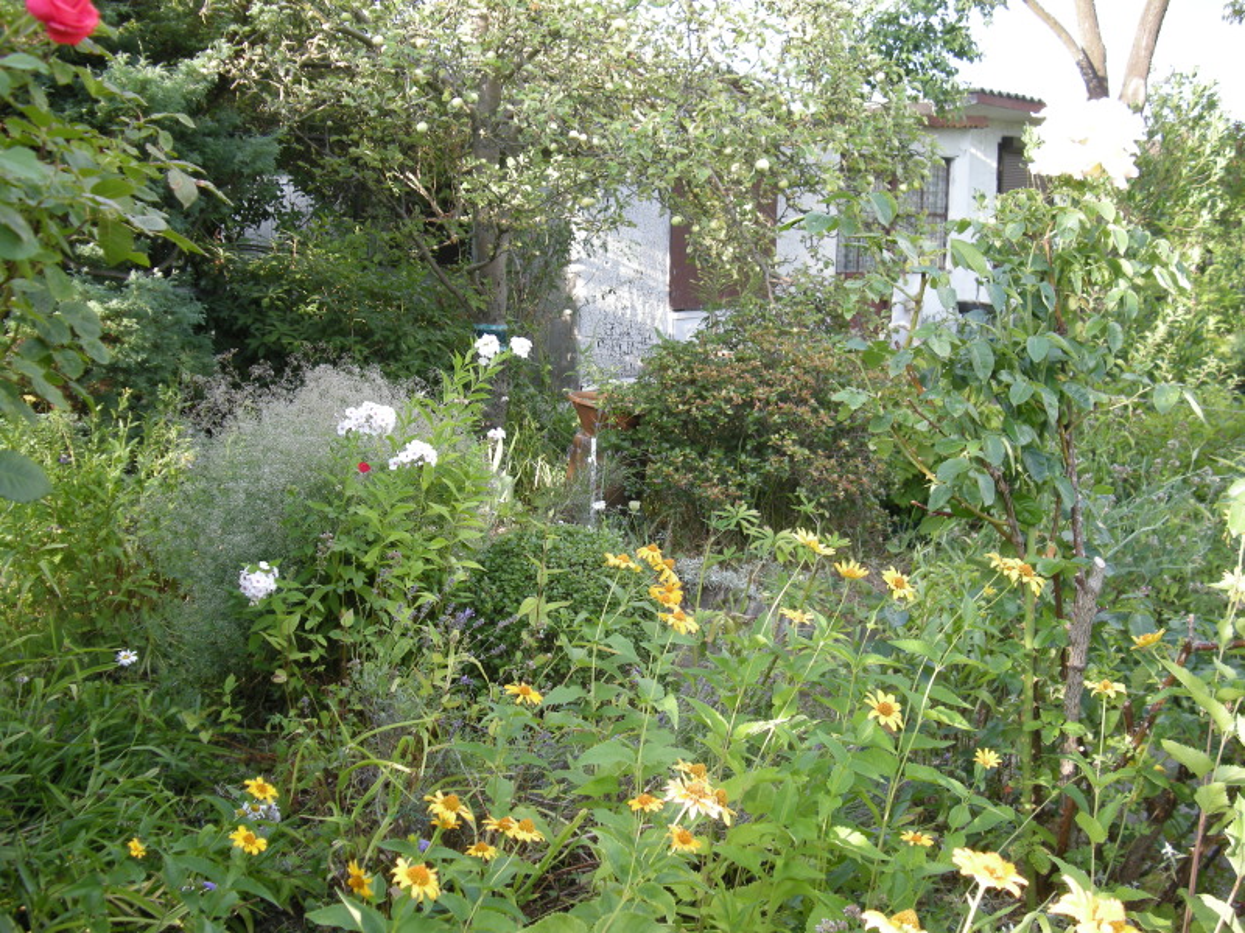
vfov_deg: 38.7
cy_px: 466
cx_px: 622
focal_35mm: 37
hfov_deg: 50.1
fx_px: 1331
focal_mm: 7.9
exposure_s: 1/72.6
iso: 64
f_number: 2.8
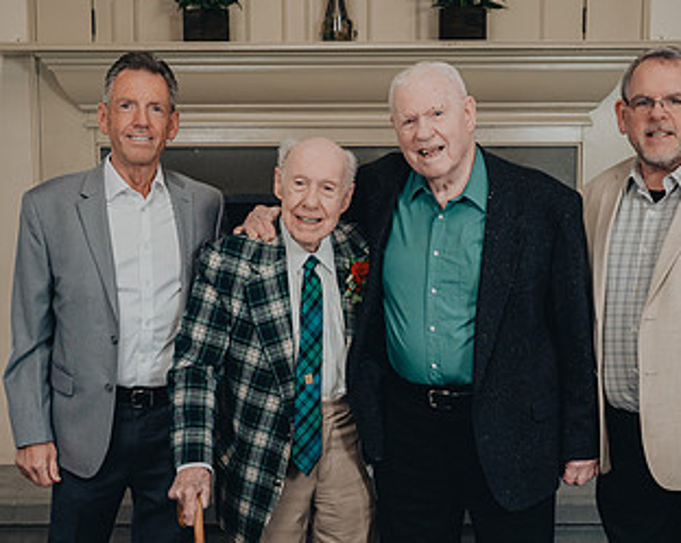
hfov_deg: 31.0
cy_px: 341
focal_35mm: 61
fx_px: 1228
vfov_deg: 24.9
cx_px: 336
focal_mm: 32
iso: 800
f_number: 5
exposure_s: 1/200
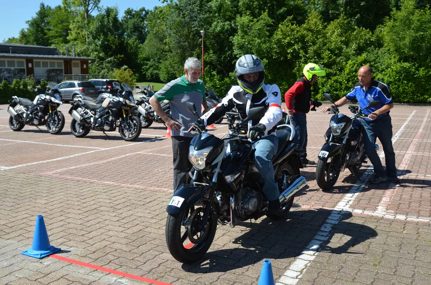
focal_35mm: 36
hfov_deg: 53.2
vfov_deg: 36.7
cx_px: 216
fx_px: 430
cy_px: 142
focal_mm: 24
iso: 400
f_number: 5.6
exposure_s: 1/1600
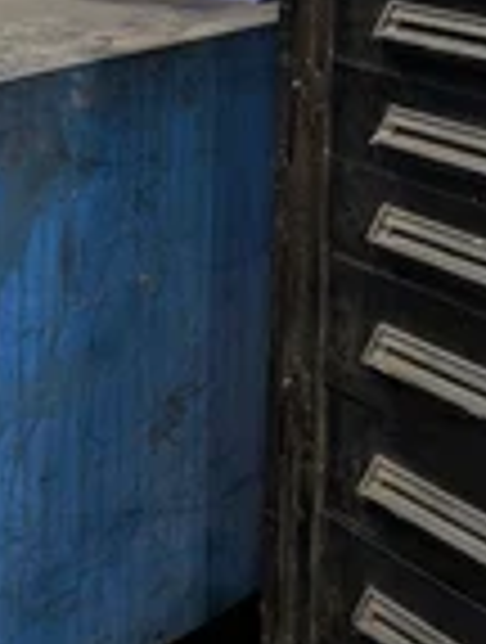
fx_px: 1249
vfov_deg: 26.8
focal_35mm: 67
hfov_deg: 20.0
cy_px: -50
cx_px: -164
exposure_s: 1/171
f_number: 1.68
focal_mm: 6.9
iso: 790
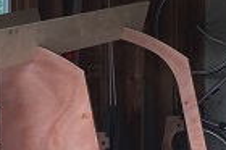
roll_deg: -0.4
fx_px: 884
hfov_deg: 14.5
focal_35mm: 141
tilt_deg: -6.1
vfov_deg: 9.7
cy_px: 132
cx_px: 78
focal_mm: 4.15
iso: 32
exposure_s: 1/120
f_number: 2.2
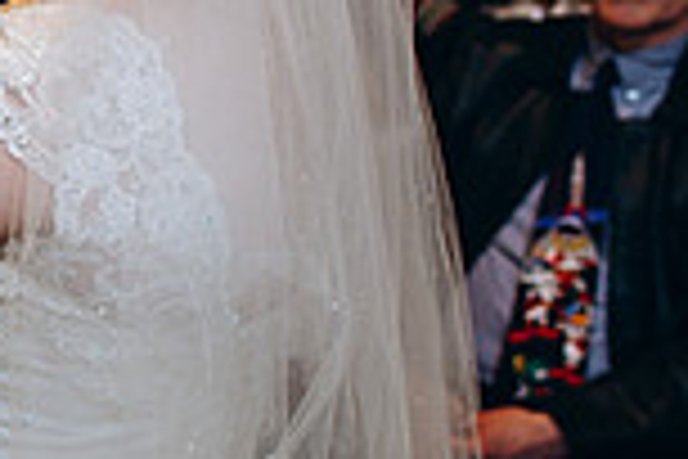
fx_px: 2542
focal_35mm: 133
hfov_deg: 13.6
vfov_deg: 10.3
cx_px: -594
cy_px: 184
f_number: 2.8
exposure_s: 1/100
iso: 200
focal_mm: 35
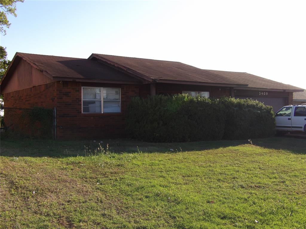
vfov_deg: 36.8
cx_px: 153
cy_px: 114
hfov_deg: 47.9
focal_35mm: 39
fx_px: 345
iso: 158
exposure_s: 1/791
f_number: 3.7
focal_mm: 7
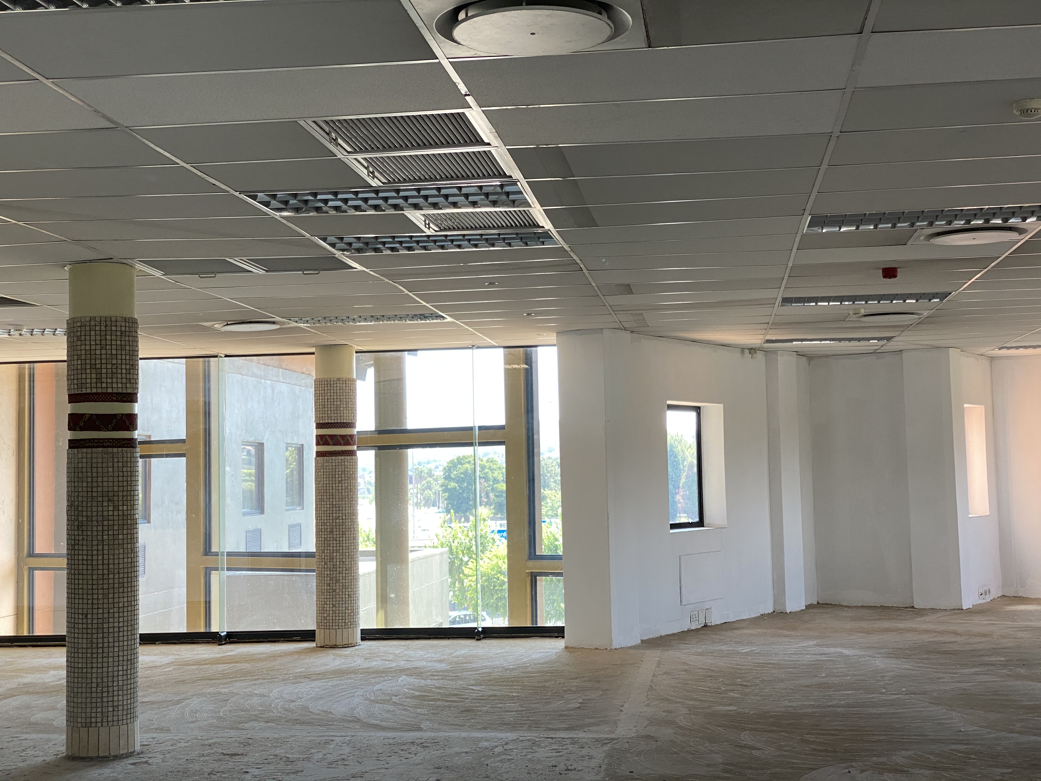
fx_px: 1564
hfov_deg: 36.8
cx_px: 520
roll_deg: +1.2
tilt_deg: +2.6
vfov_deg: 28.0
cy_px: 390
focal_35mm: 52
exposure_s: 1/121
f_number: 2
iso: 100
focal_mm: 6
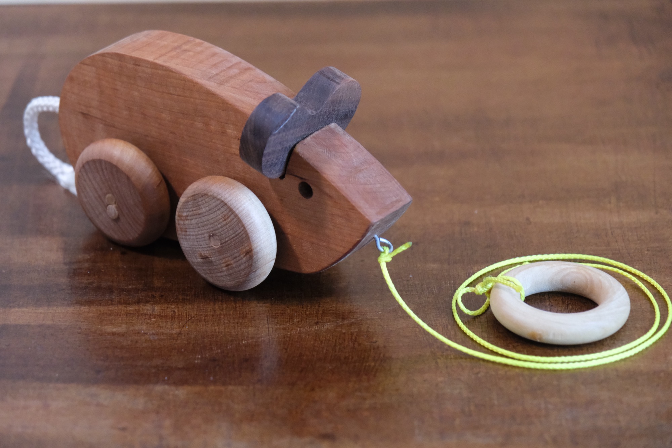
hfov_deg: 17.1
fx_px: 2240
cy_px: 224
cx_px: 336
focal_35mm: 120
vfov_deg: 11.4
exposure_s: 1/70
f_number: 4
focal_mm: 80
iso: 6400
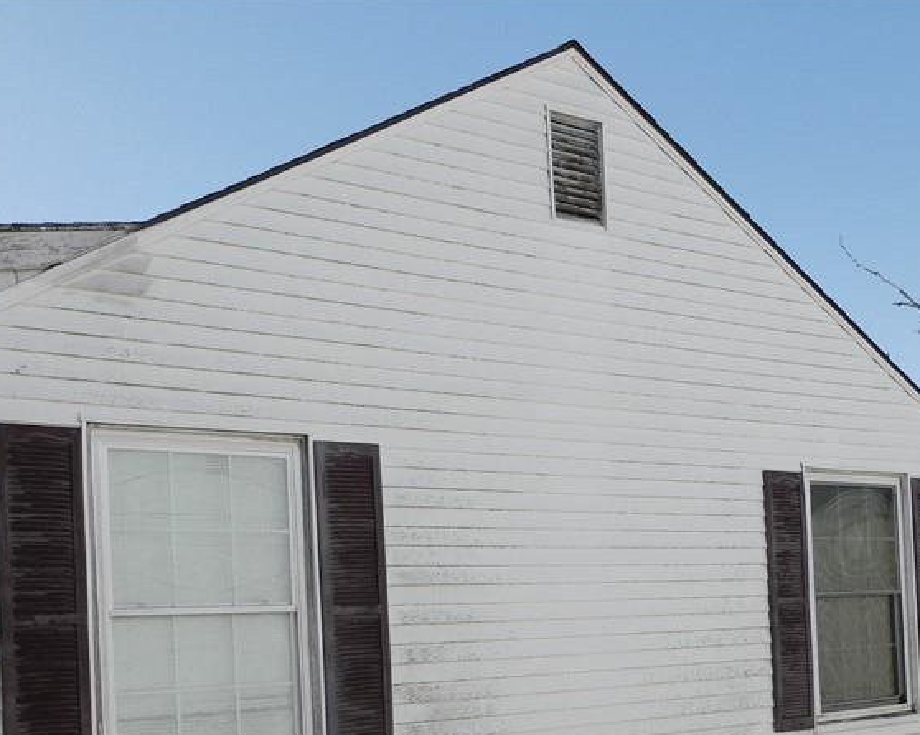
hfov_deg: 42.5
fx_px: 1170
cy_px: 628
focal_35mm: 43
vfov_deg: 33.5
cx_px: 589
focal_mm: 4.3
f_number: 3.3
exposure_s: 1/1000
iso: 125
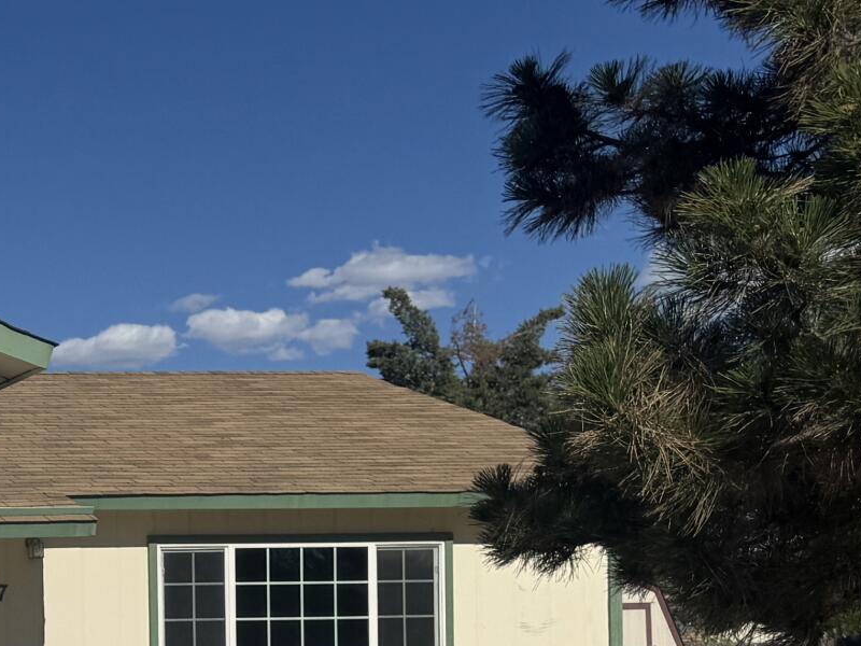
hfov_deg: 19.5
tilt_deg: -0.6
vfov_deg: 15.9
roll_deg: +1.1
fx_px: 2239
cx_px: -361
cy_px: 729
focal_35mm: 90
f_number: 1.78
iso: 64
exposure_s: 1/12346
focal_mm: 6.76
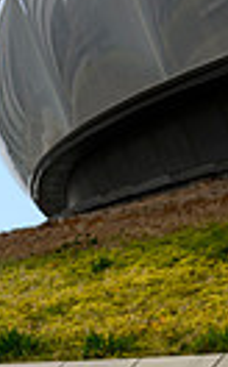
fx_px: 1927
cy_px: 471
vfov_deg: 10.6
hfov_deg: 6.2
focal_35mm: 193
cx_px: -453
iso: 125
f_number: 8
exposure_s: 1/160
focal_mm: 43
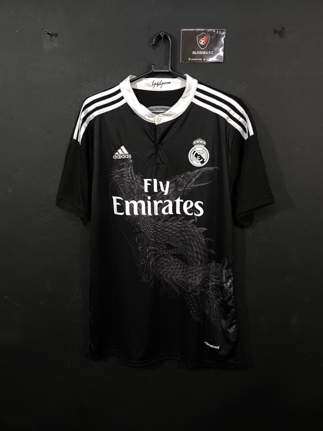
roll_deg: -0.3
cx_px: 166
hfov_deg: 51.4
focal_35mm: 27
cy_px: 209
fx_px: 336
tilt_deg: -9.4
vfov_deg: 65.3
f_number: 1.8
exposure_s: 1/60
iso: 250
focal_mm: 4.25
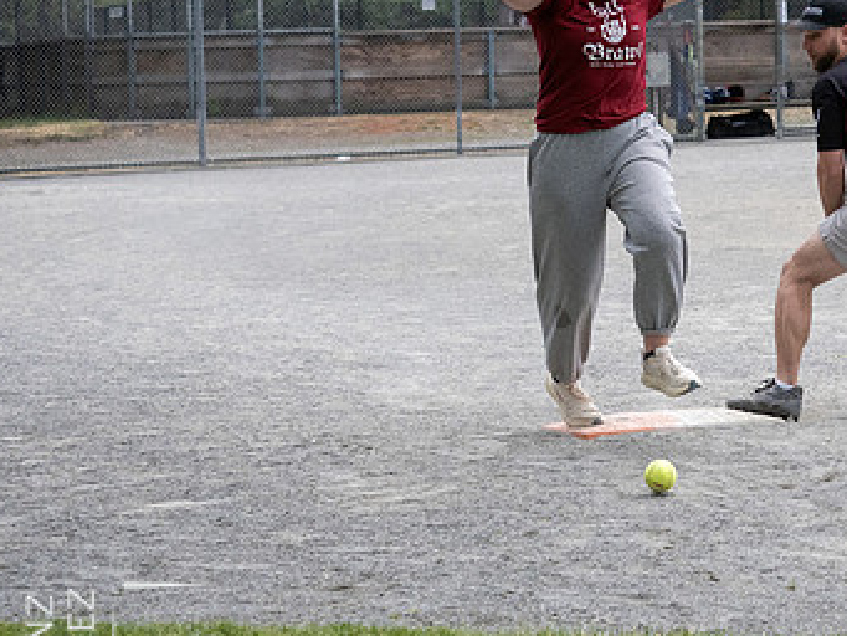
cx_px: 705
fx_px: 3329
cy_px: 312
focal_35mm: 136
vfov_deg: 10.9
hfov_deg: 14.4
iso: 640
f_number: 2.8
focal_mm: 40
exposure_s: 1/1250
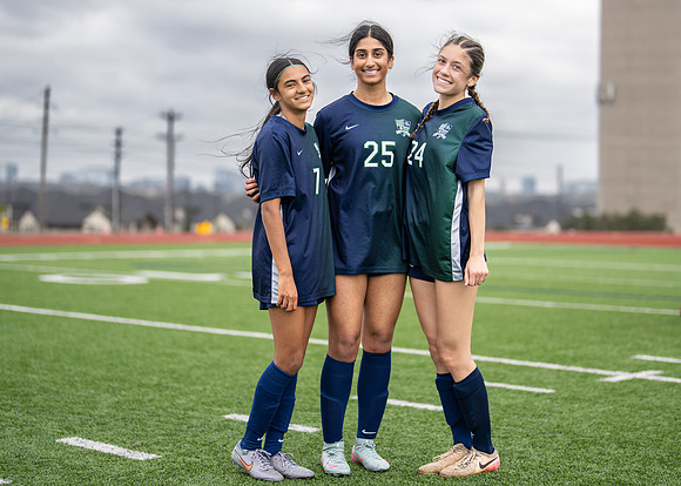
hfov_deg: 28.9
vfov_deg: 20.8
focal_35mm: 68
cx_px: 365
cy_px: 200
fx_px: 1321
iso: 160
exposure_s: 1/4000
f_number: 1.2
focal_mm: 50
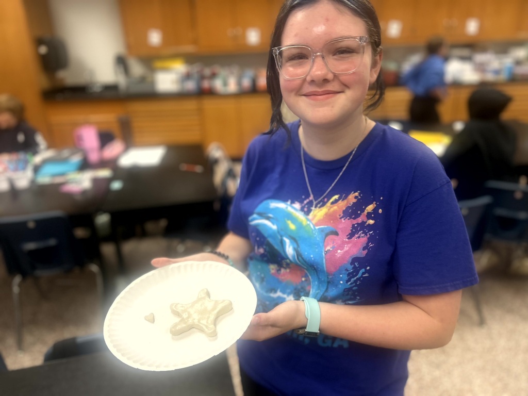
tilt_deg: -22.8
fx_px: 397
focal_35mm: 26
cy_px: 198
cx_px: 264
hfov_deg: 67.3
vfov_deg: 53.1
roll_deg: +2.0
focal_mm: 5.7
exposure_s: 1/120
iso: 64
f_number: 1.5
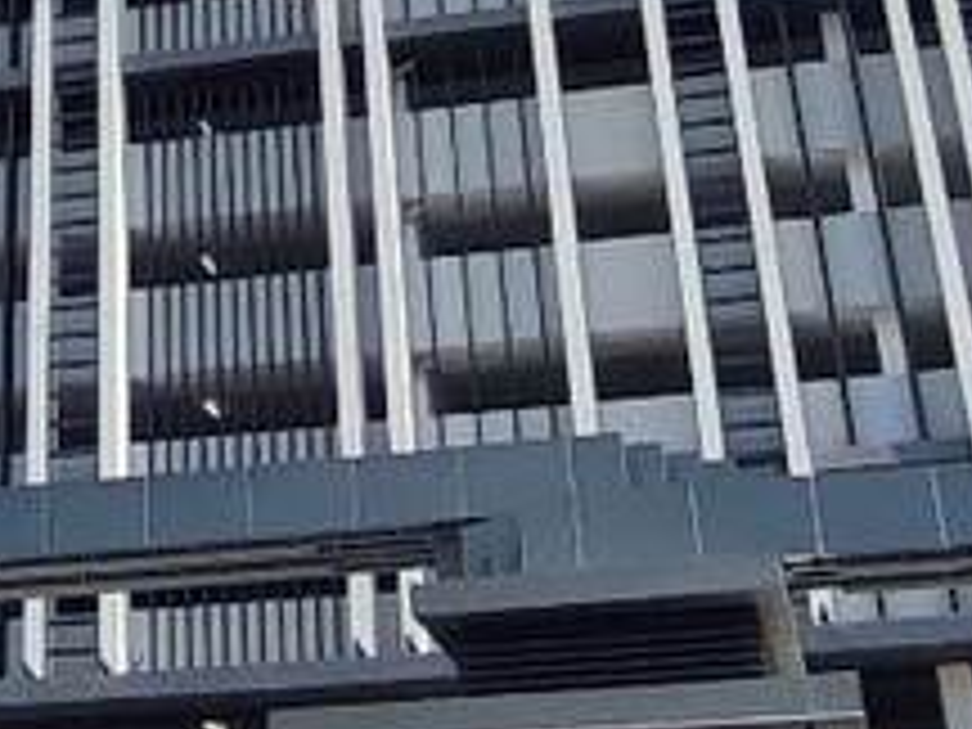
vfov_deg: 16.6
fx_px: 2134
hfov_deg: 23.9
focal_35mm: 76
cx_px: -108
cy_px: -526
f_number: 2.2
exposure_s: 1/1320
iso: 50
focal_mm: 1.65
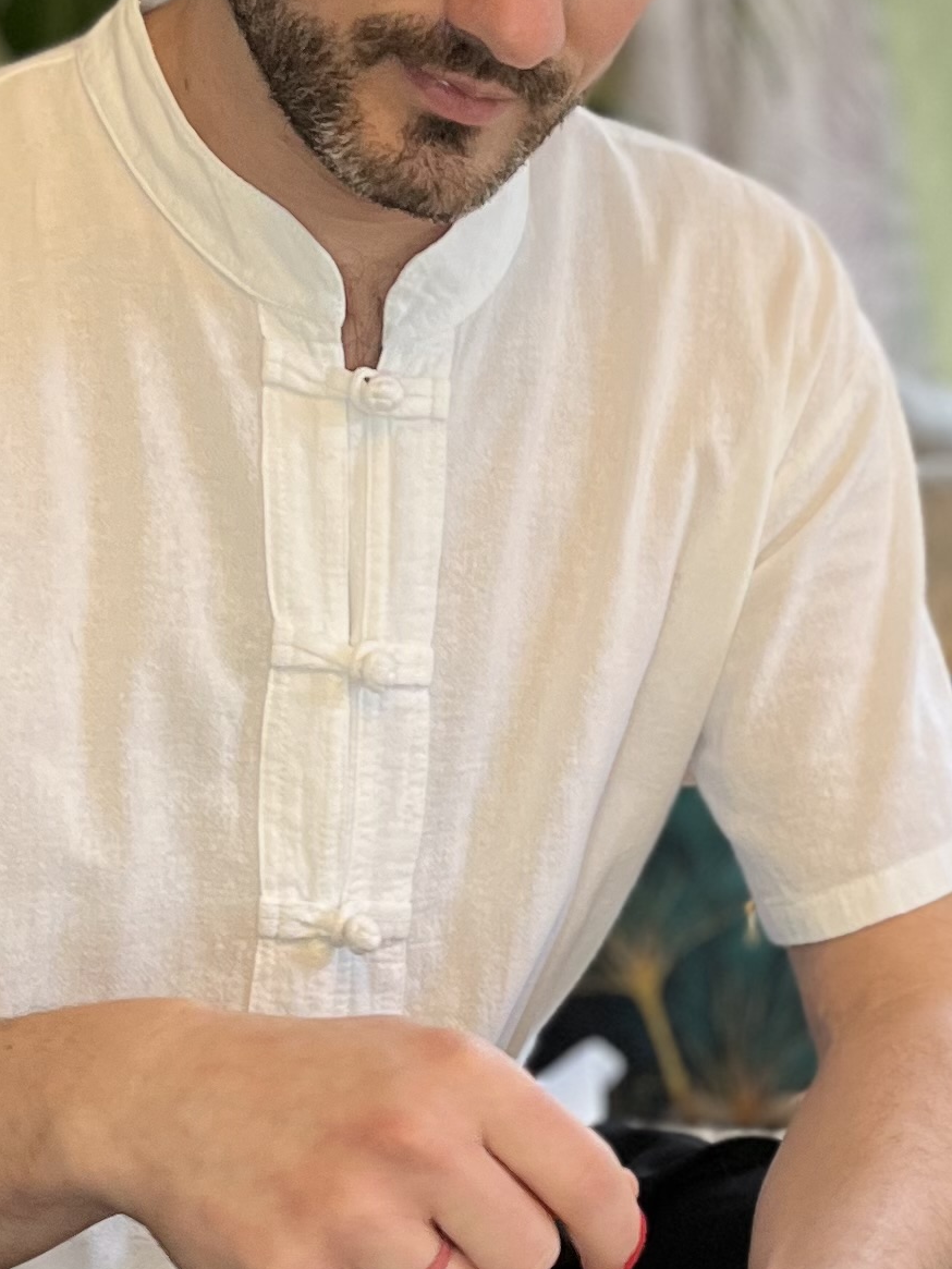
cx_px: 683
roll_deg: -0.5
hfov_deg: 16.4
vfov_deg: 21.7
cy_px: 866
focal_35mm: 90
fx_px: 3300
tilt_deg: -14.8
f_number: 1.6
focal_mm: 5.1
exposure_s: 1/50
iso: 160
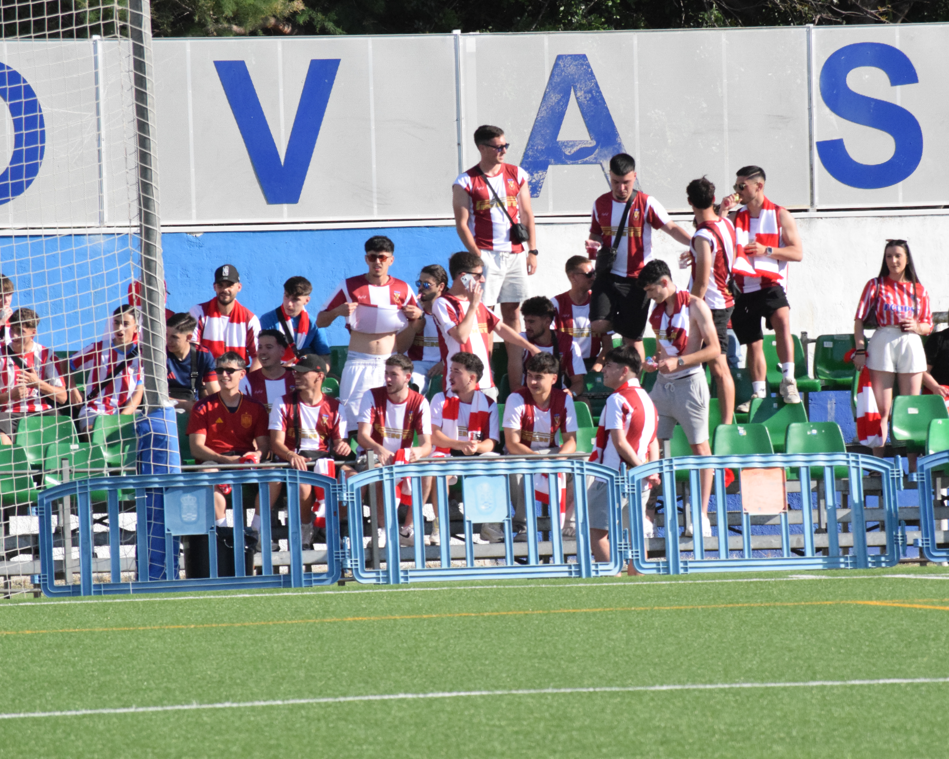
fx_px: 9521
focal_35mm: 339
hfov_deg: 5.7
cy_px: 379
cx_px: 559
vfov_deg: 4.6
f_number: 10
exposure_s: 1/4000
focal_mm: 200
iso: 3200
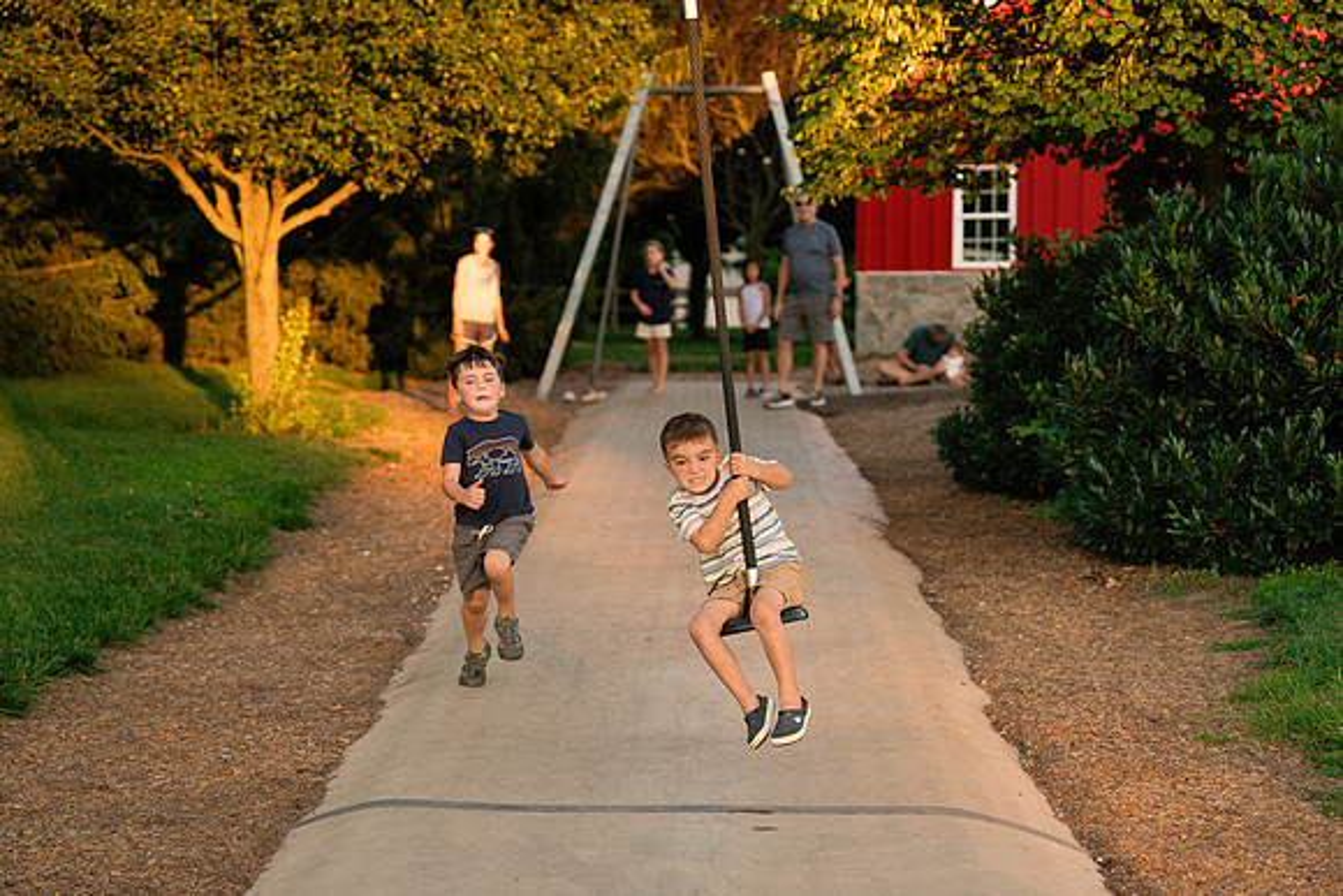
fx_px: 3173
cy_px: 544
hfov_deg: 23.9
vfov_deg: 16.1
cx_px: 731
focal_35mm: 85
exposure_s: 1/1250
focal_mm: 70
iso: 200
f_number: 2.8
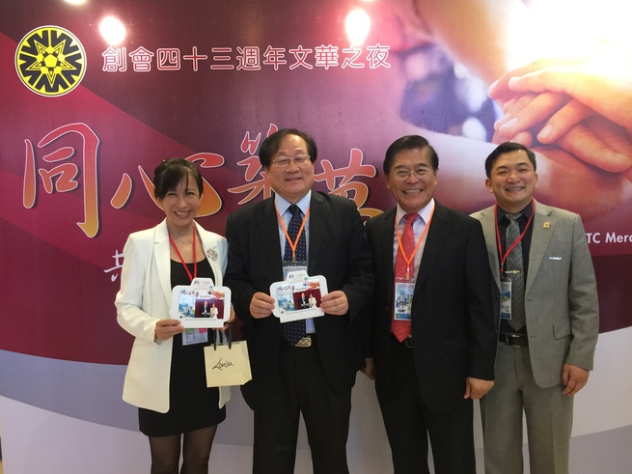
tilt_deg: -2.3
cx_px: 325
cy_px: 232
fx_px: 566
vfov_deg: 45.4
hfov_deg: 58.4
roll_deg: +0.7
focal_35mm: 31
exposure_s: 1/17
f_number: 2.2
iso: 125
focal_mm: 4.15
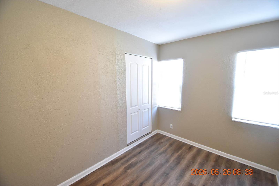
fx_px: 116
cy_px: 93
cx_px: 140
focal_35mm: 15
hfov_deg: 100.4
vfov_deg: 77.3
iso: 800
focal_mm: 10
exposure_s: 1/20
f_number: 3.5
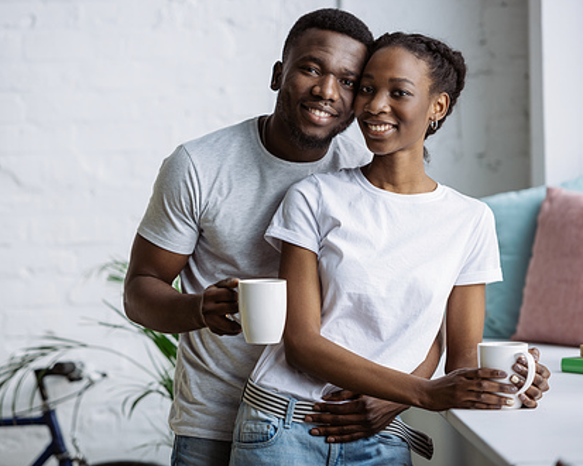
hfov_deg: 11.7
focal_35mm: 165
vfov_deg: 9.4
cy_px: 234
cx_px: 247
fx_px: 2846
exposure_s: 1/200
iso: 200
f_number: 3.2
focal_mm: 145
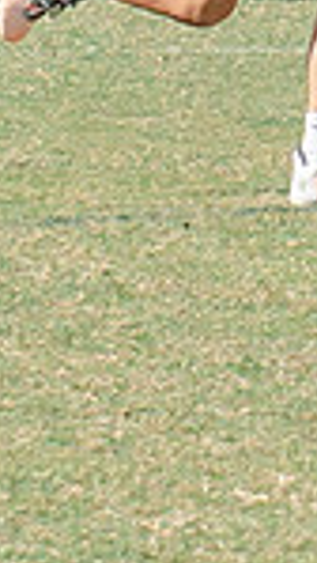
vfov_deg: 2.4
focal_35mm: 908
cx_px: 1387
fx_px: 13545
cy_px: 17
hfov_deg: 1.3
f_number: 5.6
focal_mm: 70
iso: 250
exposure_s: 1/1000
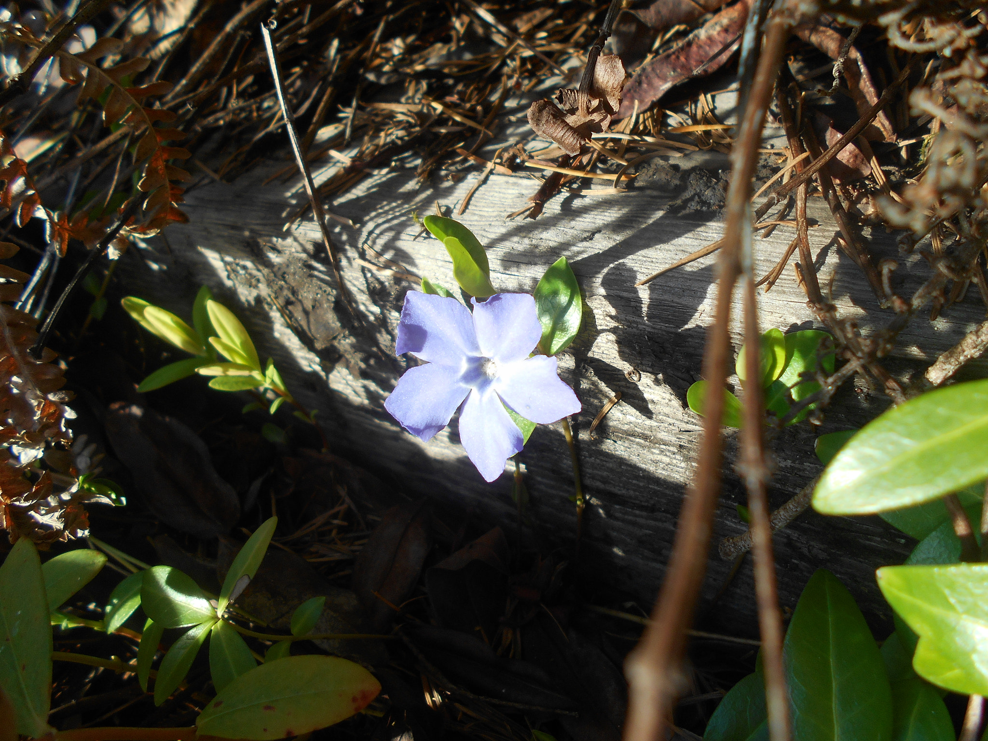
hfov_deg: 67.3
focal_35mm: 26
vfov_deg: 53.1
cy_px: 370
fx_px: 742
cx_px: 494
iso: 80
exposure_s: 1/200
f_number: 3.2
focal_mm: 4.6
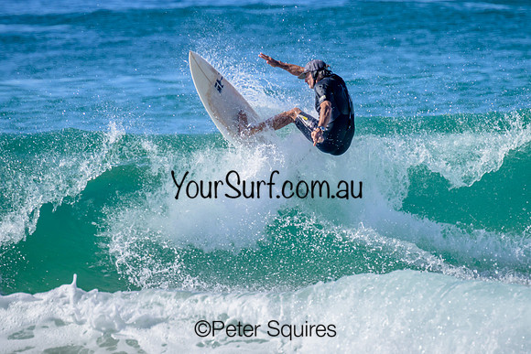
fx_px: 16081
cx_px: 312
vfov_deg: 1.3
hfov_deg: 1.9
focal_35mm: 1090
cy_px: 150
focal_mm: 800
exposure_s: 1/800
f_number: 11
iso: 450
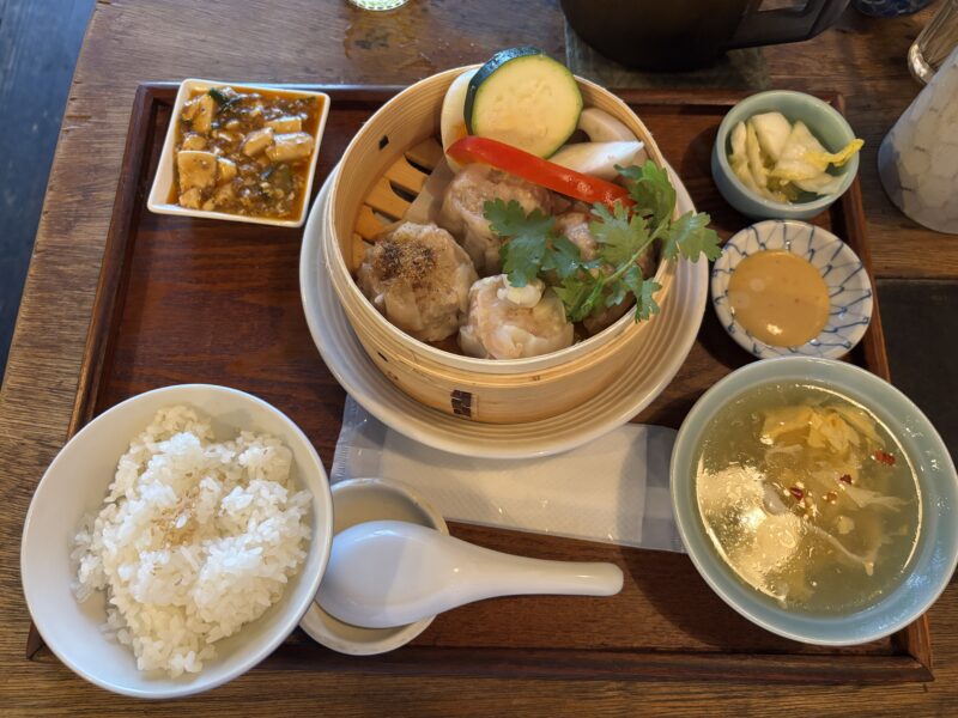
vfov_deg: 53.1
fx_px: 720
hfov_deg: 67.3
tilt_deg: -71.9
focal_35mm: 26
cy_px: 359
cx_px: 479
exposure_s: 1/50
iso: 500
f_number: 1.6
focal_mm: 5.96
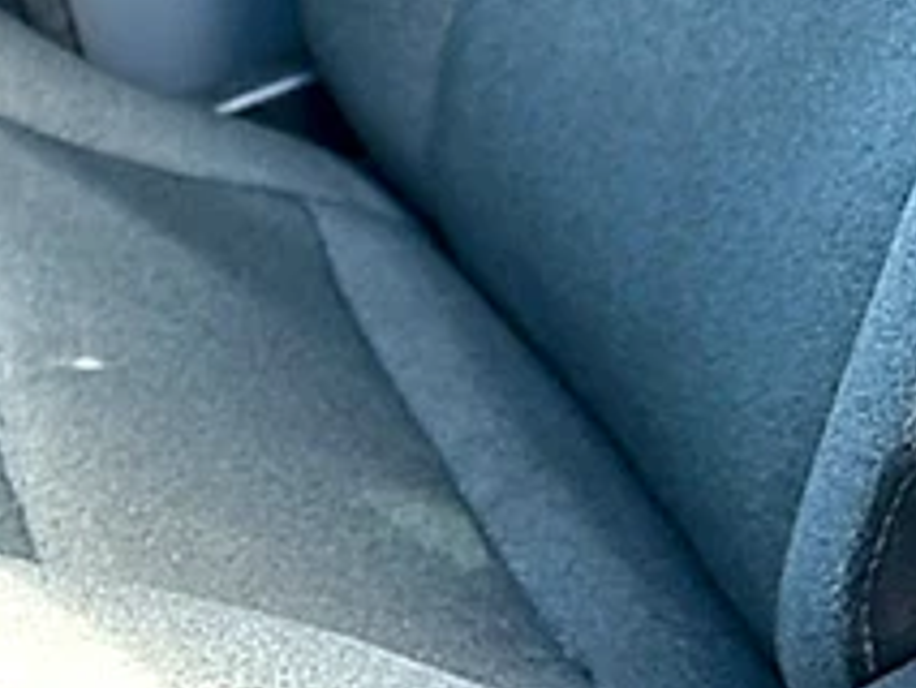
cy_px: 707
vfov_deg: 17.5
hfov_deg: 20.2
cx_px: -499
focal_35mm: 82
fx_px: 2171
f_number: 1.78
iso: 80
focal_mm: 6.86
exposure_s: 1/338
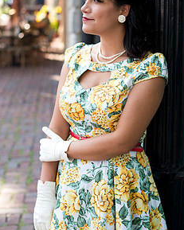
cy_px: 87
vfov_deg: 26.0
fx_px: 497
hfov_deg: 21.0
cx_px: 92
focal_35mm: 73
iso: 200
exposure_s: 1/400
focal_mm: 50
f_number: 2.5
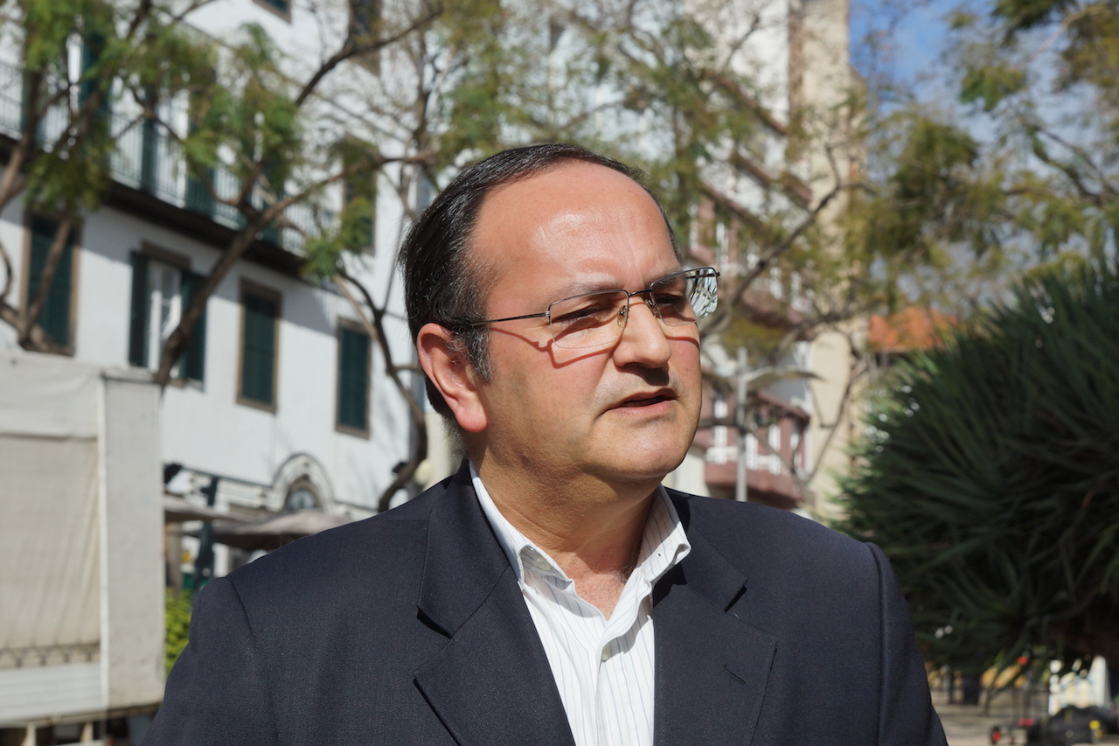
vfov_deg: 18.2
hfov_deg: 27.0
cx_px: 560
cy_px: 373
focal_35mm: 75
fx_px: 2331
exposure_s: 1/640
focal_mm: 50
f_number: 10
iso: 250
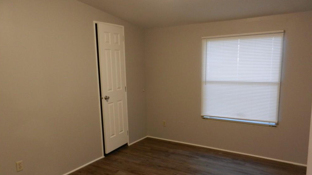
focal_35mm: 28
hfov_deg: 67.9
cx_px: 158
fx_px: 232
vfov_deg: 41.3
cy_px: 102
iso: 400
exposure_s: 1/13
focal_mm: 4.5
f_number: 3.5
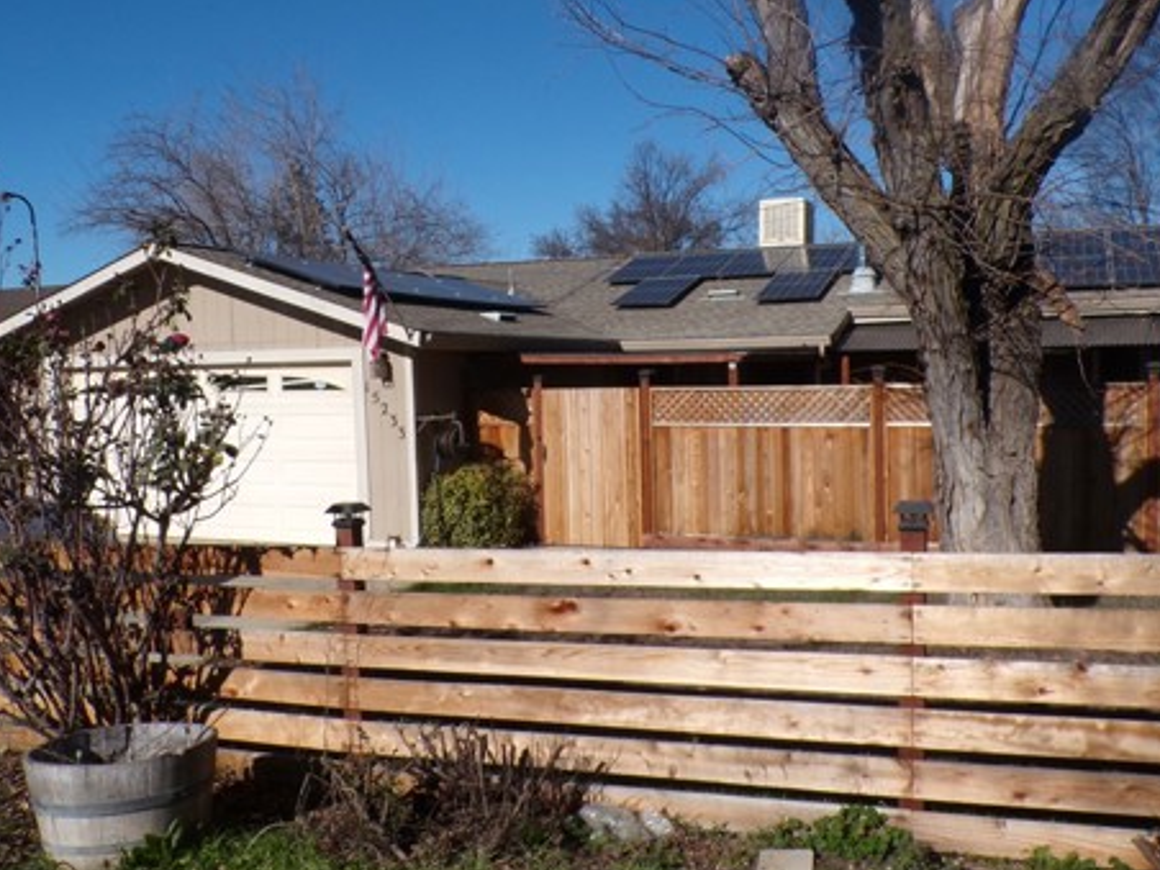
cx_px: 644
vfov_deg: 41.8
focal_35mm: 34
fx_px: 1139
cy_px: 449
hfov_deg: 53.8
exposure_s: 1/640
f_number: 5.8
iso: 100
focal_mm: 4.3
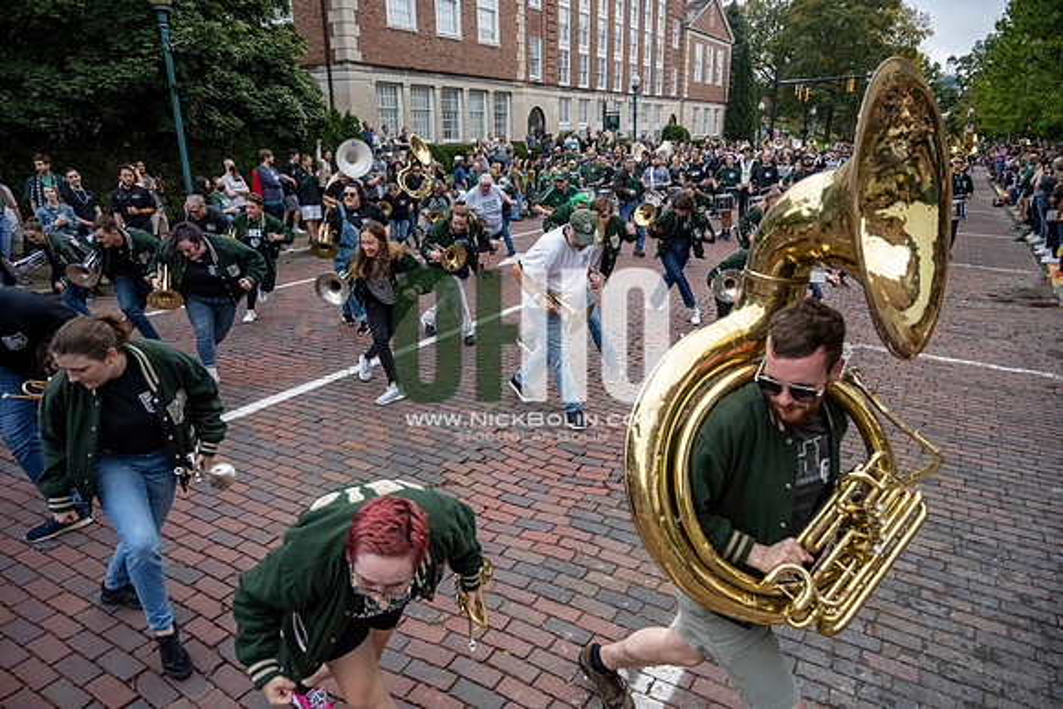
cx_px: 532
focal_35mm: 24
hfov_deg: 73.7
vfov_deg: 53.2
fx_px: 709
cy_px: 354
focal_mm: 24
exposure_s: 1/1600
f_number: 4
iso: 1000
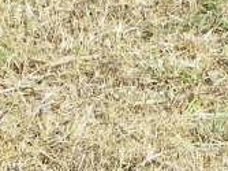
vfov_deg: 2.6
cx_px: 759
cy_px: 421
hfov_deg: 3.4
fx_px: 3686
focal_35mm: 560
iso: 64
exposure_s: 1/160
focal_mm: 13.8
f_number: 5
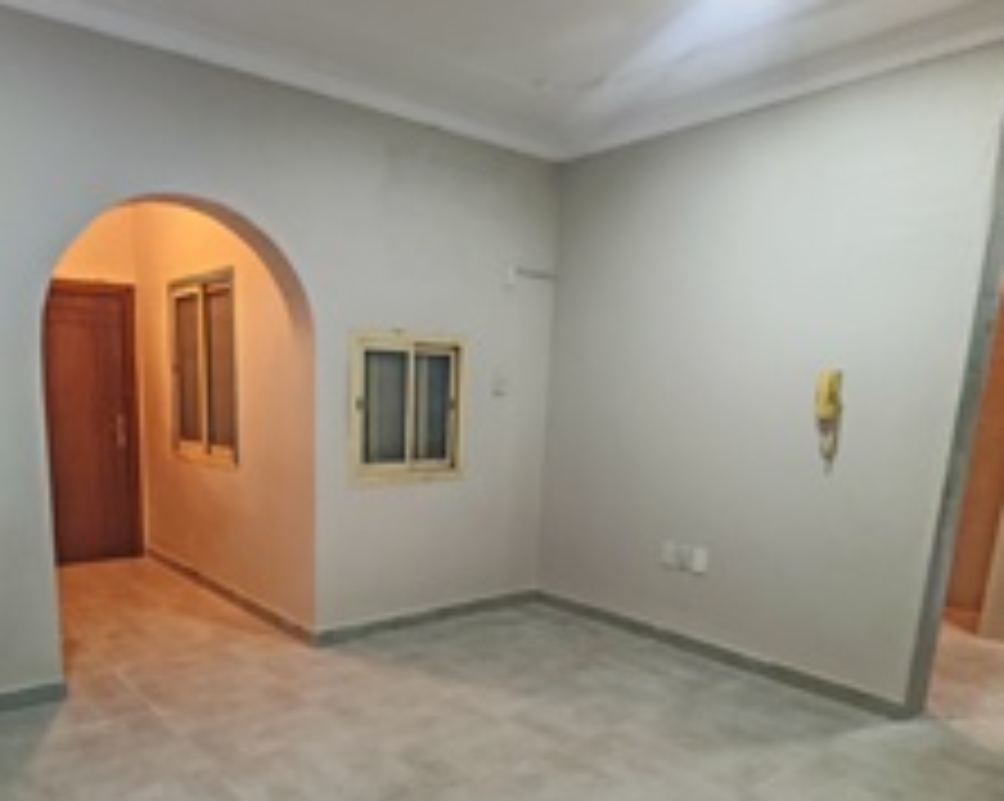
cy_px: 556
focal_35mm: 26
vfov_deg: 53.4
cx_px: 394
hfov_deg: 65.4
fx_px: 772
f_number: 2
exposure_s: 1/30
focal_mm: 1.82
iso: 320
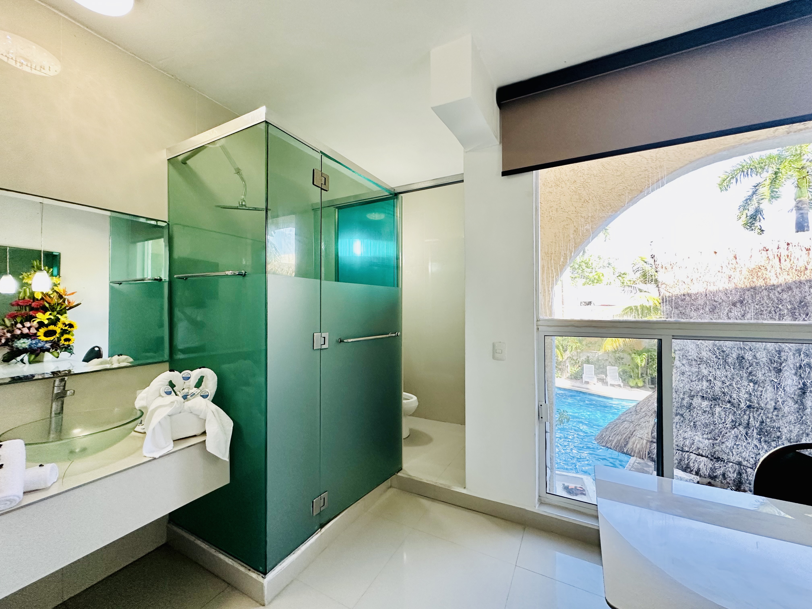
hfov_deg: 102.1
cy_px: 304
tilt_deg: -0.8
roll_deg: +0.0
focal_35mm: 14
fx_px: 328
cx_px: 406
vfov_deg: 85.7
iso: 250
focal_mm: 2.22
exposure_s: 1/120
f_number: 2.2
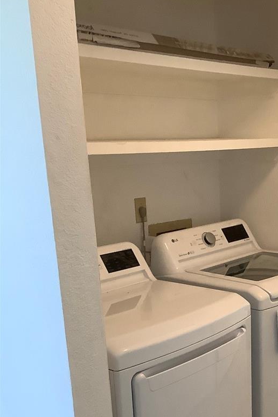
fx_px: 579
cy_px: 302
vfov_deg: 38.8
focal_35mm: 50
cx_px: 242
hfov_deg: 26.2
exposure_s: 1/60
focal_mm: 3.3
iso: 160
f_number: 2.4
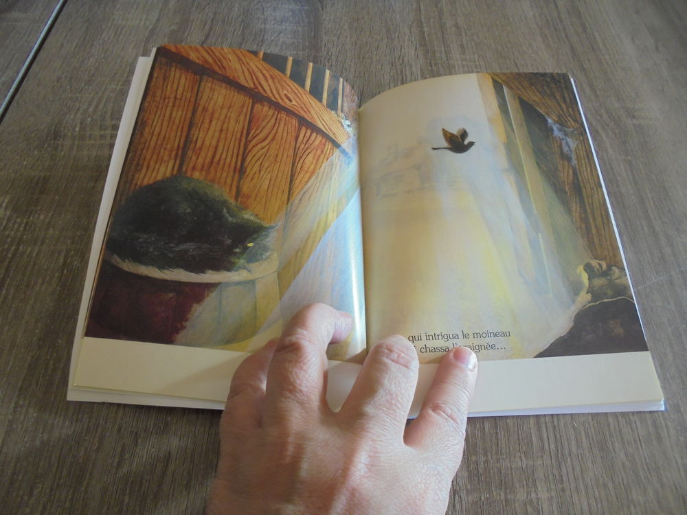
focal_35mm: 26
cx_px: 344
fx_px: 516
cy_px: 258
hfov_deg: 67.3
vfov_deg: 53.1
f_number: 3.5
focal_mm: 4.6
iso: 250
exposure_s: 1/30
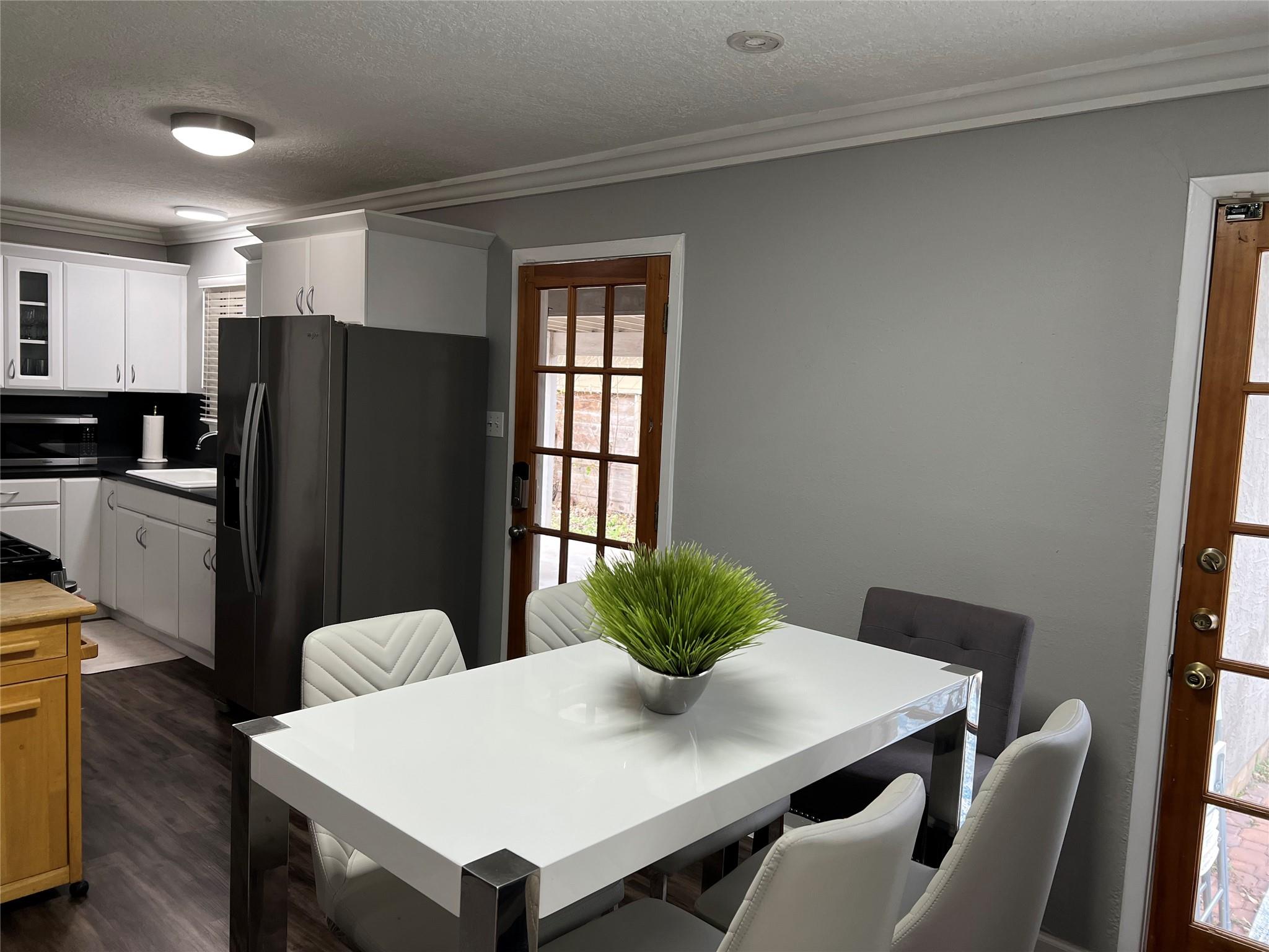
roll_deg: -2.8
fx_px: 953
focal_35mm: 26
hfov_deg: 67.3
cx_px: 634
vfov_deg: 53.1
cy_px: 476
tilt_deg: -4.1
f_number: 1.5
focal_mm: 5.7
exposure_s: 1/60
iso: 80
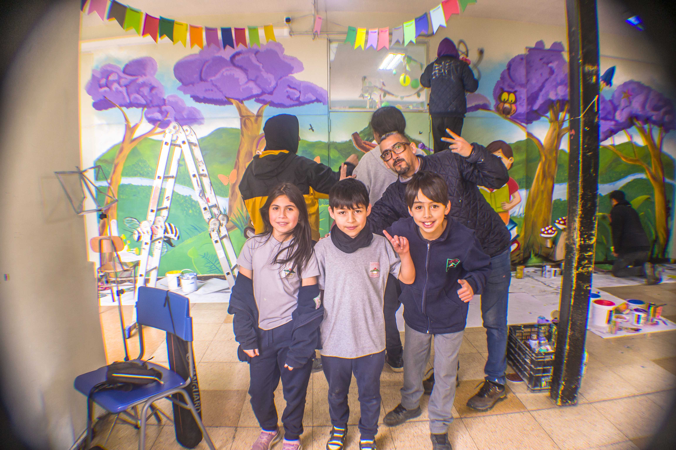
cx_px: 338
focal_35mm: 27
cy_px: 225
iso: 400
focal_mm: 18
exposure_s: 1/20
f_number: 5.6
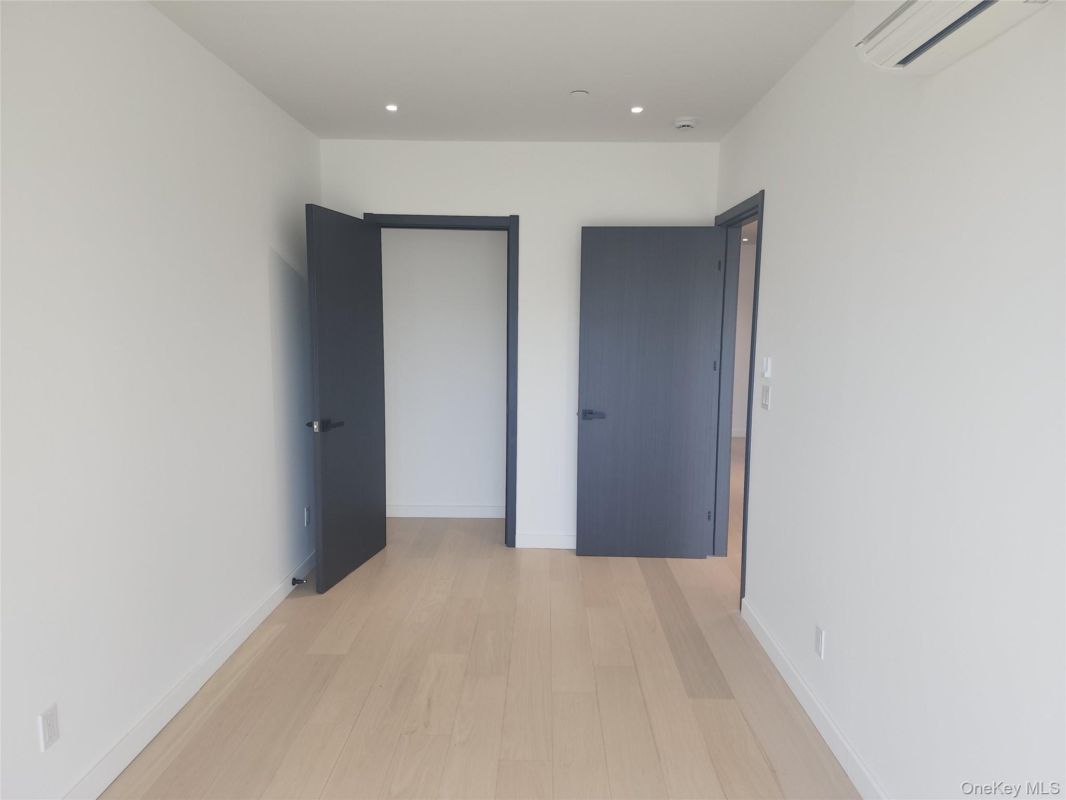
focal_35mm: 23
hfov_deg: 73.9
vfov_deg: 58.9
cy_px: 400
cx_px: 533
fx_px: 708
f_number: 1.8
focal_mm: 6.4
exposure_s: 1/60
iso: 25
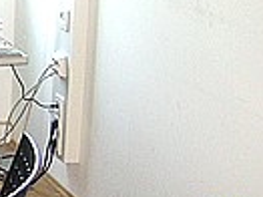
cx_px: -187
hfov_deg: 13.8
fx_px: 987
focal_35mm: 130
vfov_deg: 11.4
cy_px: 108
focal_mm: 6.1
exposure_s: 1/45
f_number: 2.8
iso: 160
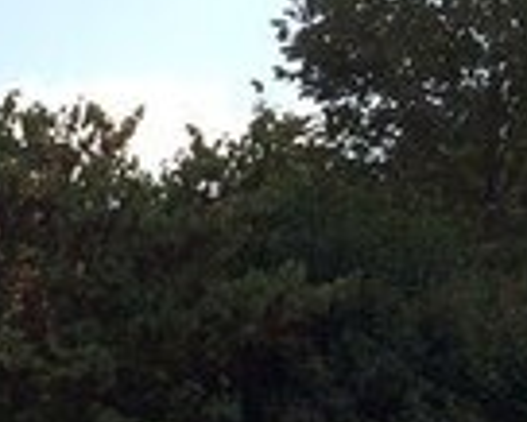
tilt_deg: -7.4
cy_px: 803
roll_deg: -0.5
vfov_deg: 10.5
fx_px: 2138
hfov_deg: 12.3
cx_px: -562
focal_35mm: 137
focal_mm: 4.15
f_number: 2.2
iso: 32
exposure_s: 1/1786
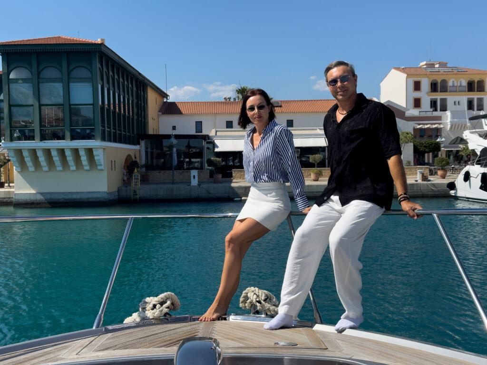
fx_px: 675
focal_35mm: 48
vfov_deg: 30.3
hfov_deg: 39.7
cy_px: 182
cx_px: 244
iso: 64
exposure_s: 1/5000
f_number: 1.8
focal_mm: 6.86
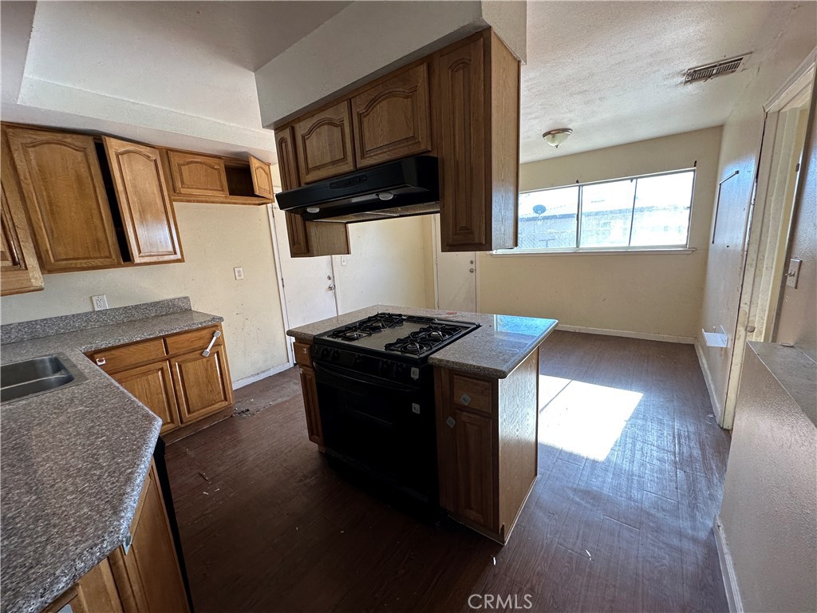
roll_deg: +3.3
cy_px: 306
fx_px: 330
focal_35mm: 14
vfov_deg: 85.7
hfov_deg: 102.1
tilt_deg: -11.2
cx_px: 408
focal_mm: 2.22
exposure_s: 1/120
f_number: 2.2
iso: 64
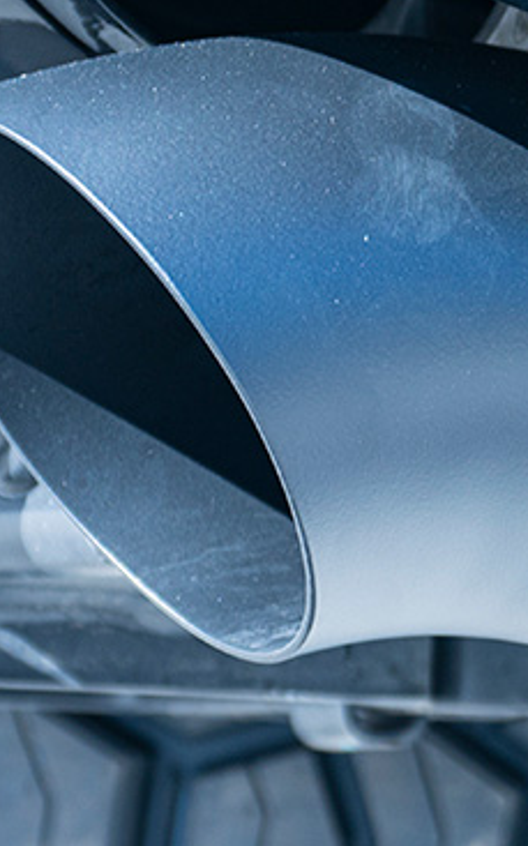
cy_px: 440
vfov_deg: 14.0
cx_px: 1125
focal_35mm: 150
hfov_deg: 8.2
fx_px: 3458
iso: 100
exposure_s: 1/60
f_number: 4
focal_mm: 30
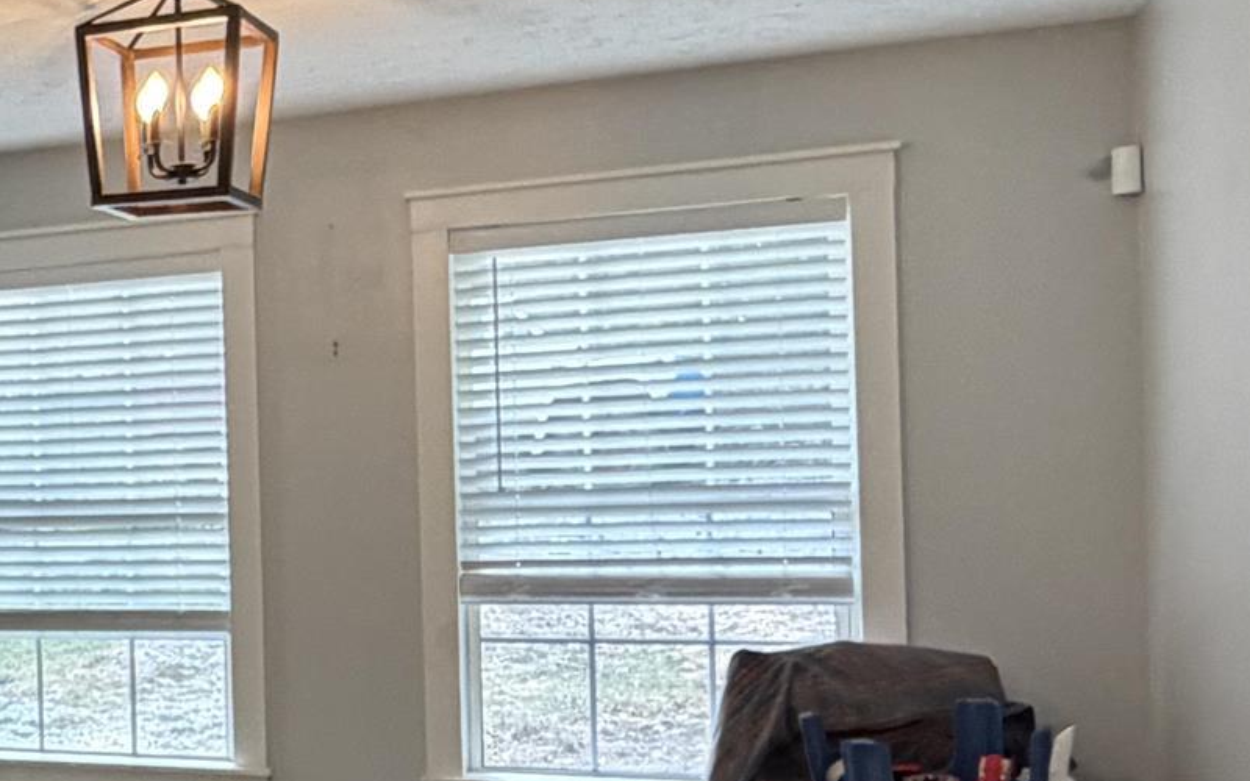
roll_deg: +2.4
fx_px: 1942
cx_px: -477
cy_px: 530
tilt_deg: -0.9
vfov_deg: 22.6
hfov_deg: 27.9
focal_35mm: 57
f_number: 2.2
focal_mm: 2.22
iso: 200
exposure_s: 1/120
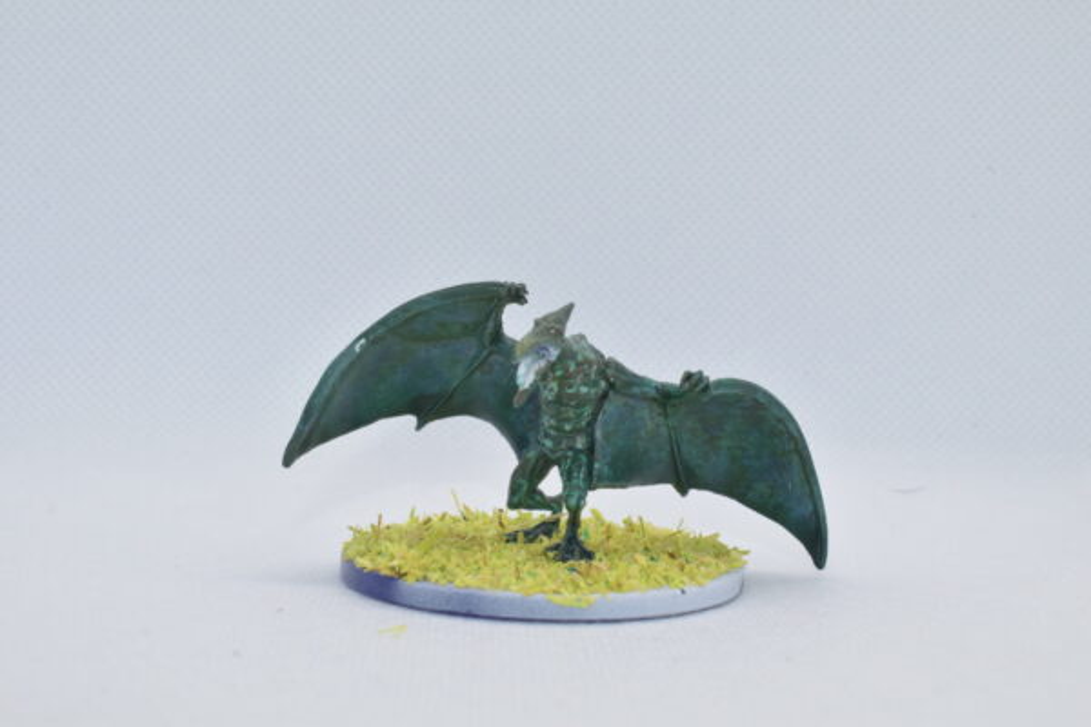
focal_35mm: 60
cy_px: 364
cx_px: 546
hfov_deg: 33.4
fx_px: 1818
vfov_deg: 22.6
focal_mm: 40
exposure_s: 1/125
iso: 800
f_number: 16
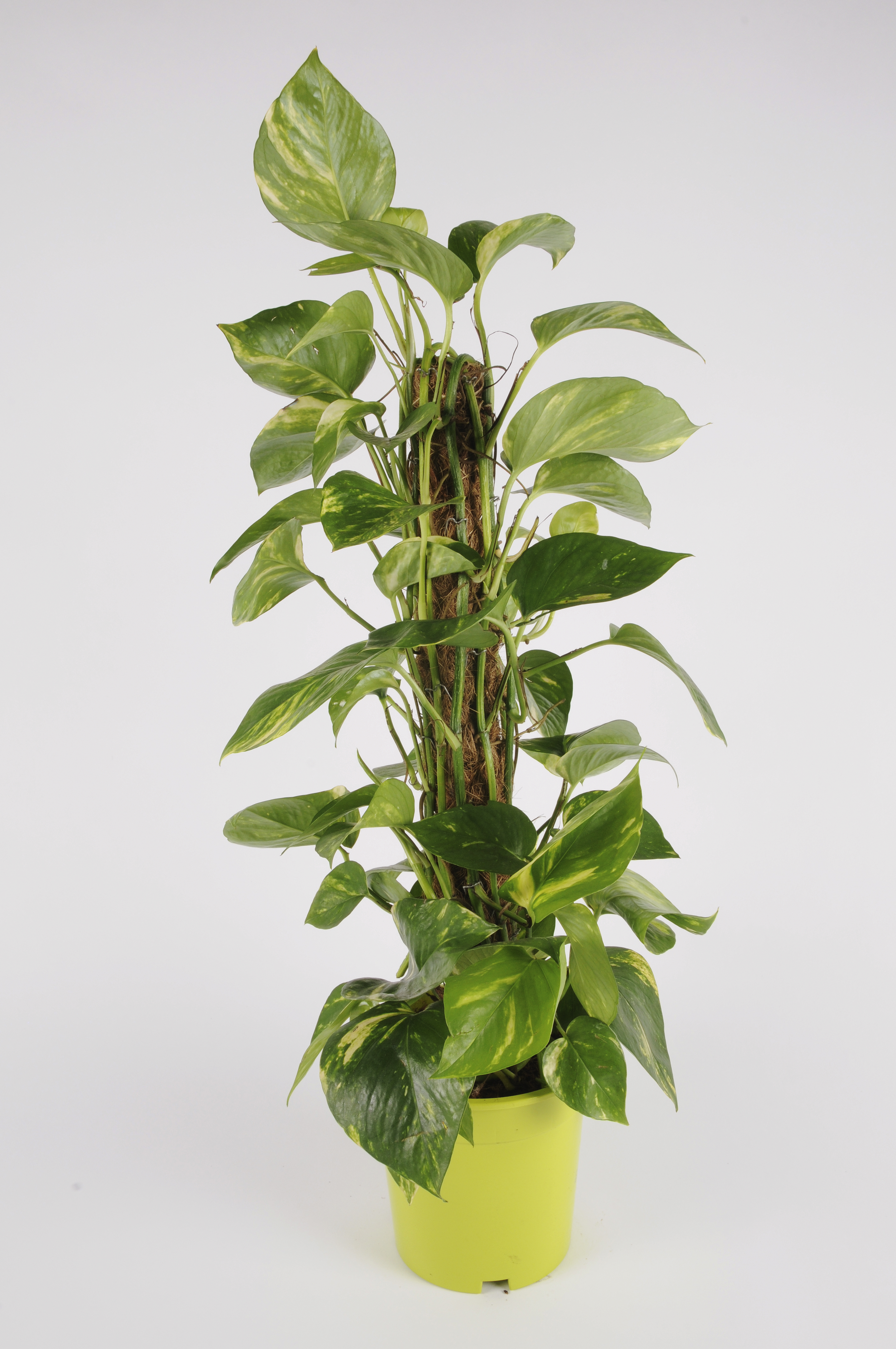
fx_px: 1235
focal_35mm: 33
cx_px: 448
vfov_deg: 57.3
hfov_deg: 39.9
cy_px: 674
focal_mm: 22
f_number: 16
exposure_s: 1/125
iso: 250
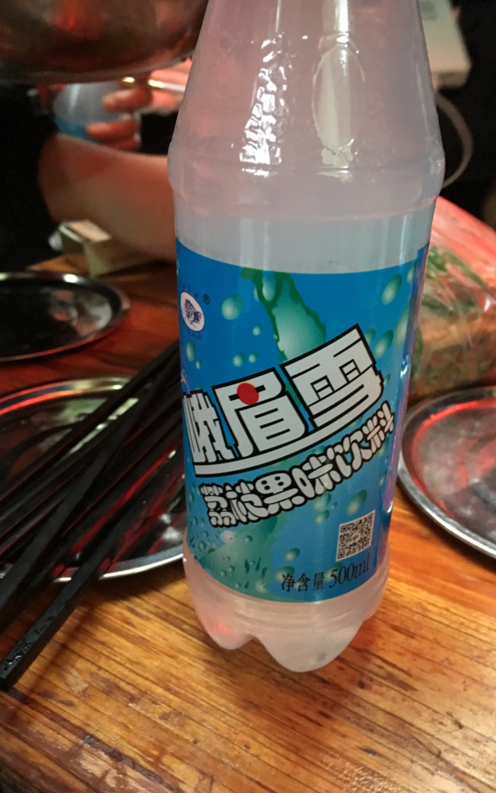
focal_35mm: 31
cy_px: 398
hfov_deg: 40.6
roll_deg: -3.1
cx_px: 254
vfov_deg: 61.2
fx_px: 670
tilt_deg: -29.4
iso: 125
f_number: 2.2
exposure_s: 1/4
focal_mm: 4.15
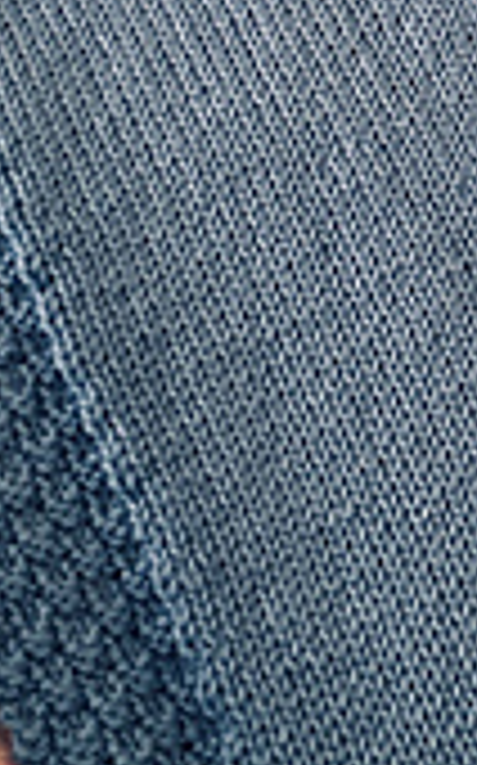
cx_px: 639
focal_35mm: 116
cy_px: -171
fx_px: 2417
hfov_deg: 11.0
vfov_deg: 17.1
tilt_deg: -55.4
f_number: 2.2
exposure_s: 1/33
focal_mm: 4.15
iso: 64
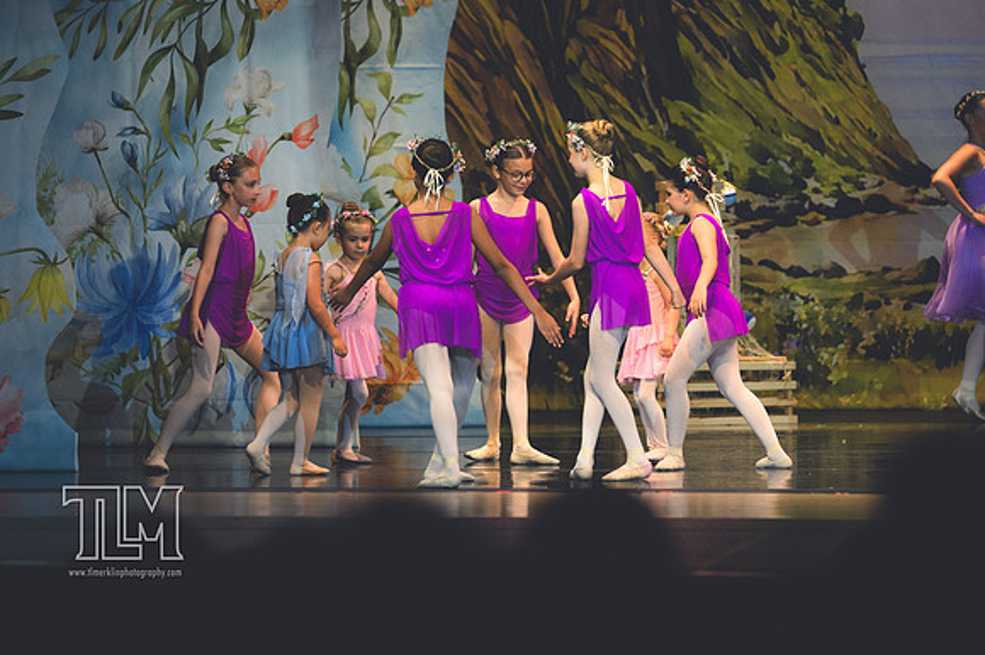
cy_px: 328
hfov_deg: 8.3
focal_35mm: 247
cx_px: 492
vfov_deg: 5.6
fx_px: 6754
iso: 1250
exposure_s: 1/500
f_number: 2.8
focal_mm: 165
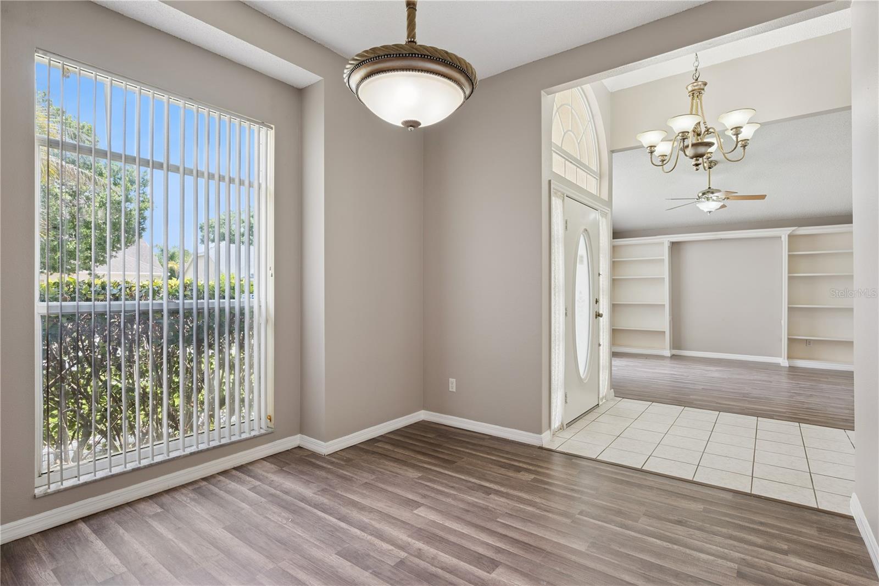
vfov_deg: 67.4
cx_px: 440
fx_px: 439
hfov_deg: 90.0
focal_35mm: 18
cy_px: 293
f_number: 9
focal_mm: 18
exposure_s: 1/15
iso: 200
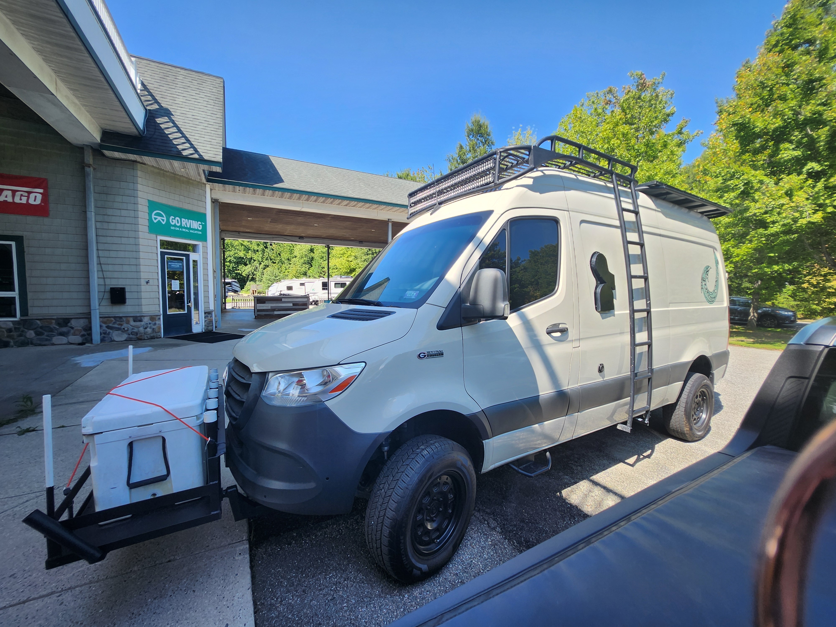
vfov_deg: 89.9
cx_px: 418
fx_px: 314
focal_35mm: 13
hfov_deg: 106.2
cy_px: 314
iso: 32
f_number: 2.2
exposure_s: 1/334
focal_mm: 1.7
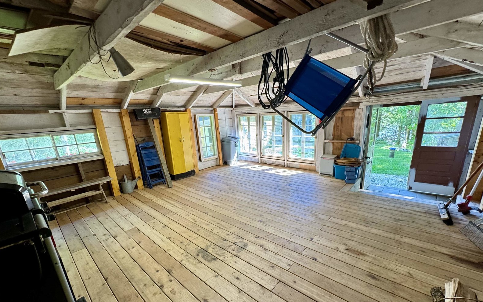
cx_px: 240
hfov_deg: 101.5
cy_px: 174
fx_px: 197
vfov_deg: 74.3
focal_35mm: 15
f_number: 2.2
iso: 250
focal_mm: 2.22
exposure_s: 1/60
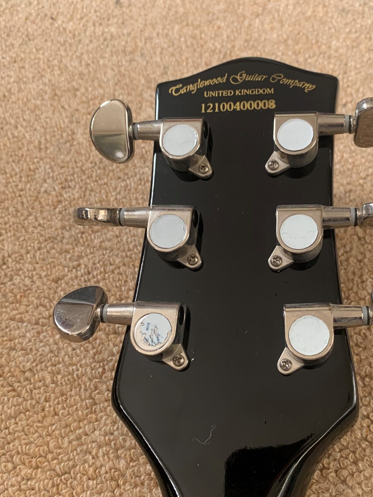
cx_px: 244
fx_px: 560
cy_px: 281
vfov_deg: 47.7
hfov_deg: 36.5
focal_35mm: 39
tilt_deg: -58.7
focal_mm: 4.25
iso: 80
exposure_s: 1/121
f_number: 1.8
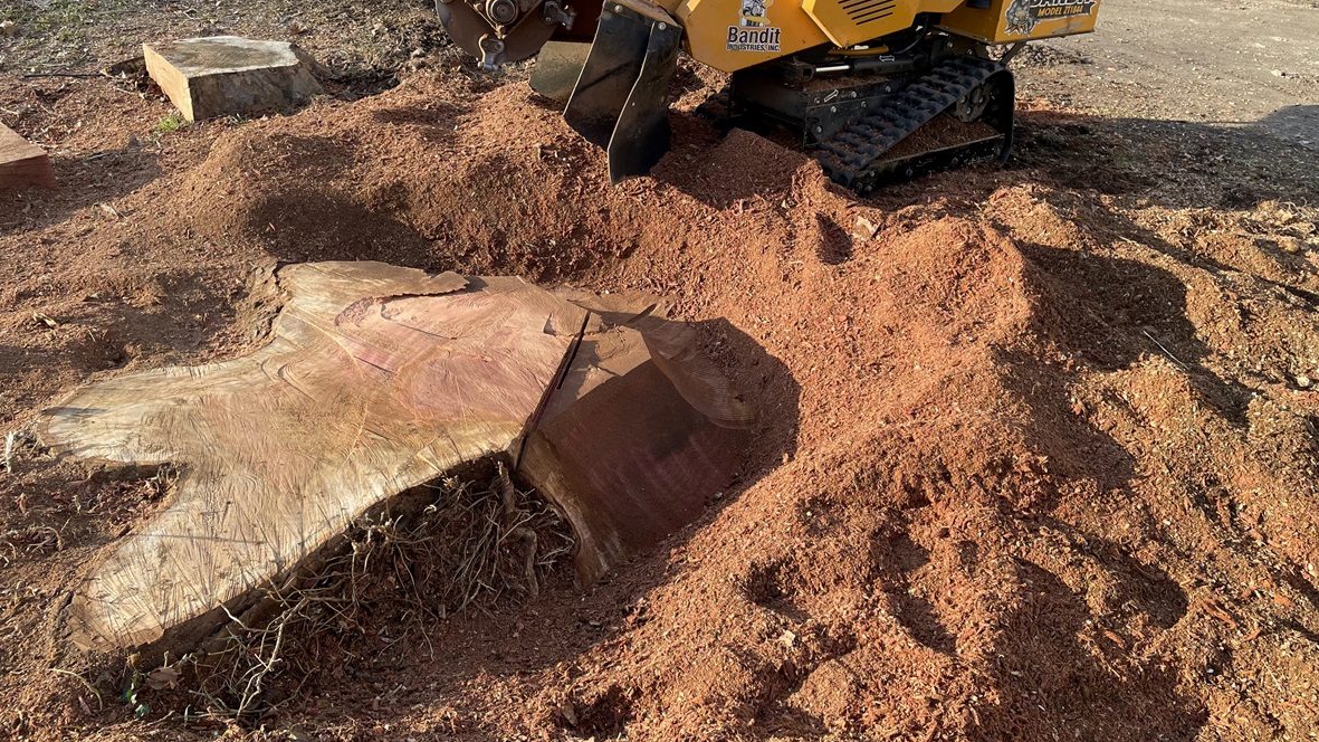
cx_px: 668
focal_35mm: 29
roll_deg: -2.8
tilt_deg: -29.0
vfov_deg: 40.0
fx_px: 1014
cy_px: 302
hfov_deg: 66.1
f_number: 1.6
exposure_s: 1/518
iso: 32
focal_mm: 4.2
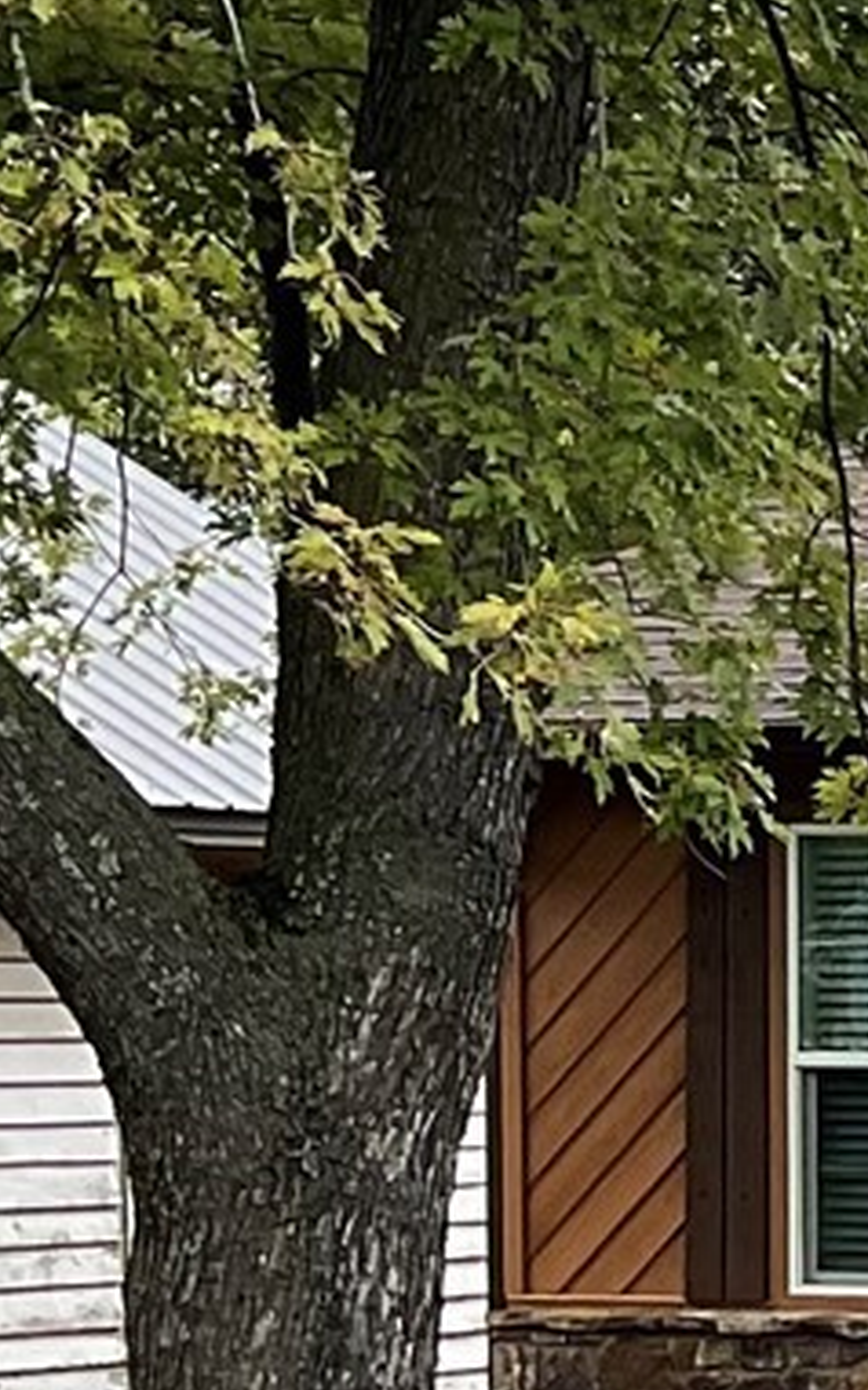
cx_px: 2914
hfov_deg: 7.2
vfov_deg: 13.4
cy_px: 1124
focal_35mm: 155
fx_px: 5869
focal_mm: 3
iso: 16
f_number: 1.8
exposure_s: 1/180
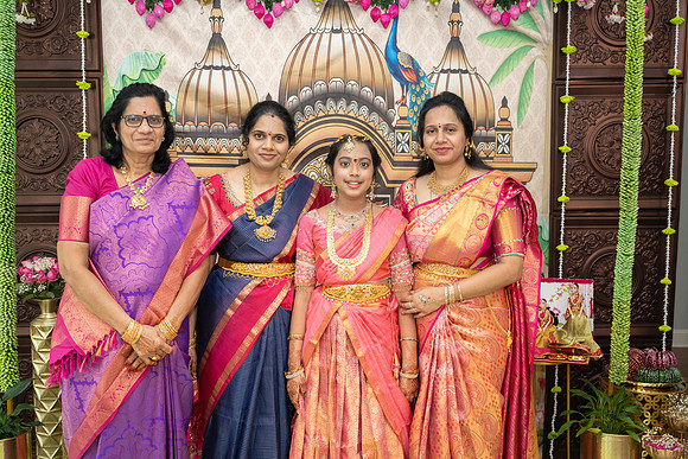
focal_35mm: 38
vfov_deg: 34.7
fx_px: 735
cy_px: 230
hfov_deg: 50.1
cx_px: 344
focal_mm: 38
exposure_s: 1/160
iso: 800
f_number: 3.5
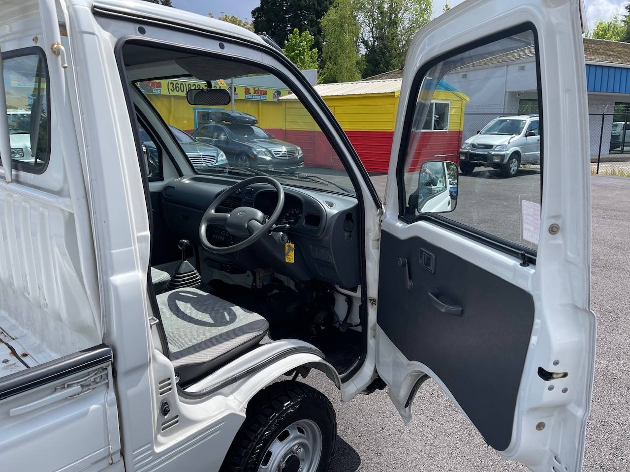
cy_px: 236
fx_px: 455
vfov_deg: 54.9
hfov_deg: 69.4
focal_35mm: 25
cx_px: 315
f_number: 1.6
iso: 32
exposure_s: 1/2083
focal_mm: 5.1
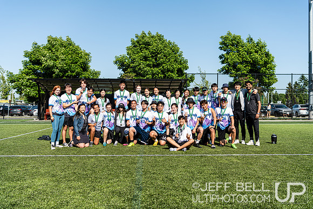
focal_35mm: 35
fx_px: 304
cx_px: 156
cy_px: 104
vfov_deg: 37.9
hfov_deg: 54.4
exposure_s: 1/1000
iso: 100
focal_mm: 35
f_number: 4
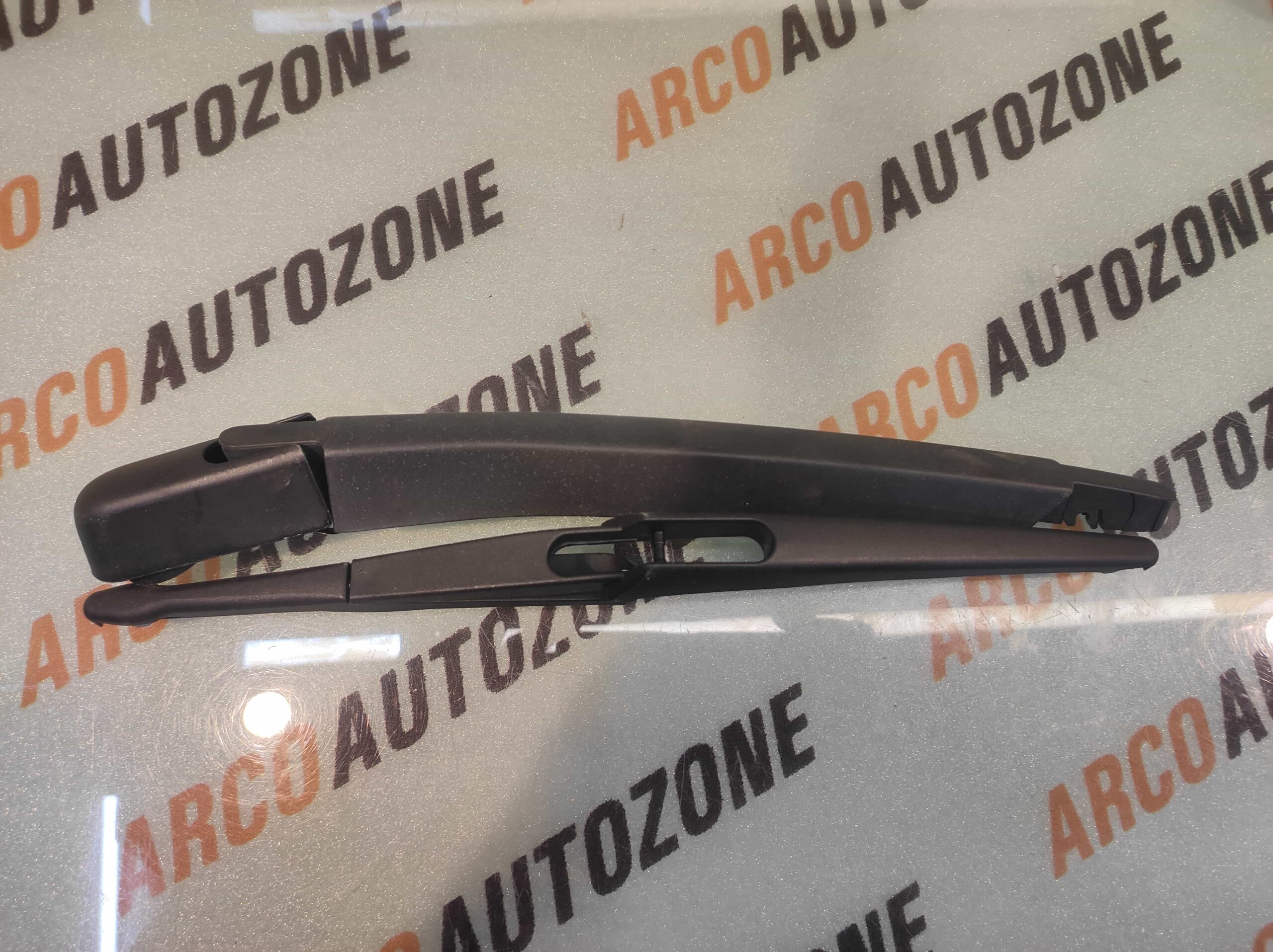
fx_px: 625
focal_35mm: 17
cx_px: 636
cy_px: 476
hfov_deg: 91.1
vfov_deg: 74.7
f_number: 1.79
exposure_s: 1/33
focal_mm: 4.74
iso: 89
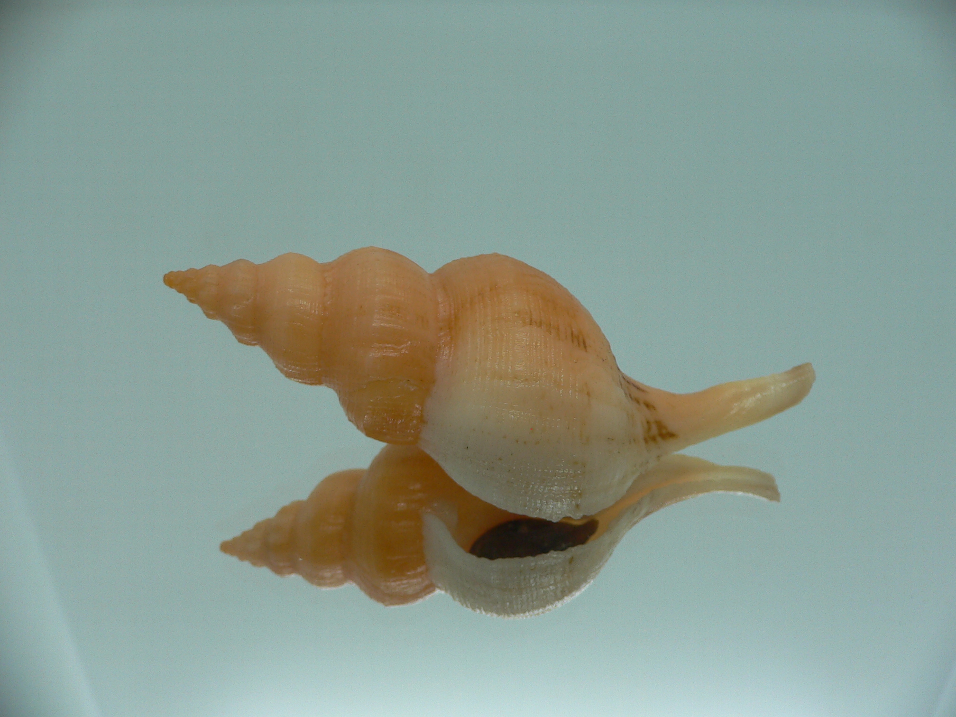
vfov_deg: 40.7
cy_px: 358
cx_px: 478
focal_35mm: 35
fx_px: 967
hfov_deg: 52.6
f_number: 2.8
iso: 80
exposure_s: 1/60
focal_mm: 4.6
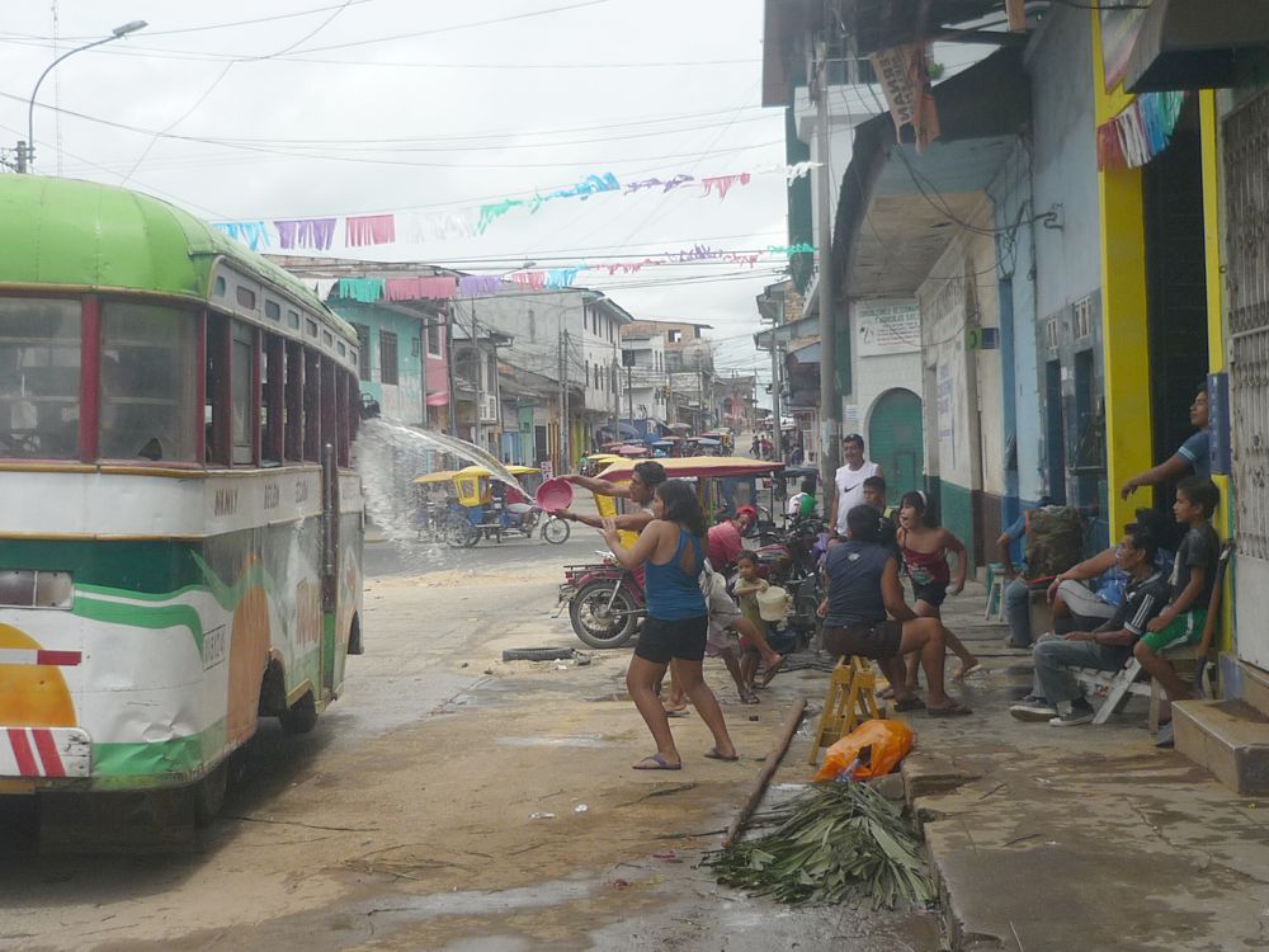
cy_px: 476
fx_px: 1833
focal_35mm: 50
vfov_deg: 29.1
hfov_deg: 38.2
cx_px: 634
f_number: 8
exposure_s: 1/200
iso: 100
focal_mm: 5.5
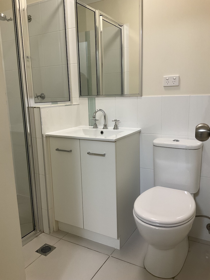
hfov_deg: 48.2
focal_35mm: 29
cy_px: 140
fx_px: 235
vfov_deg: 61.7
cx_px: 105
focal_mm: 3
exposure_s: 1/50
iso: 100
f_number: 1.8
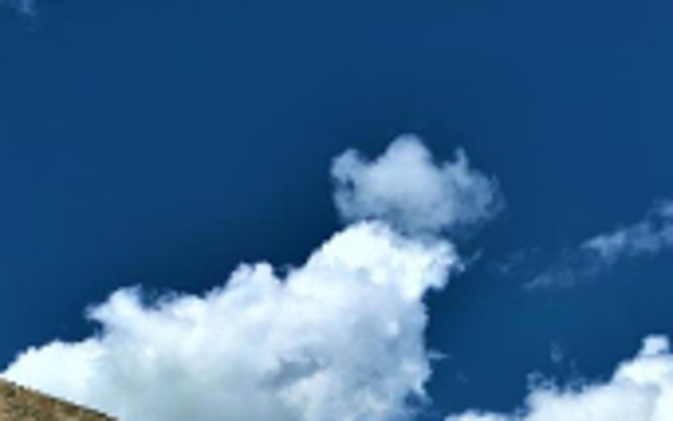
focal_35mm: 71
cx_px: 272
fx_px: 1303
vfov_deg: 17.2
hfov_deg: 28.9
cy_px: 551
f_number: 1.8
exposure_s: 1/4673
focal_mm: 4.25
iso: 25
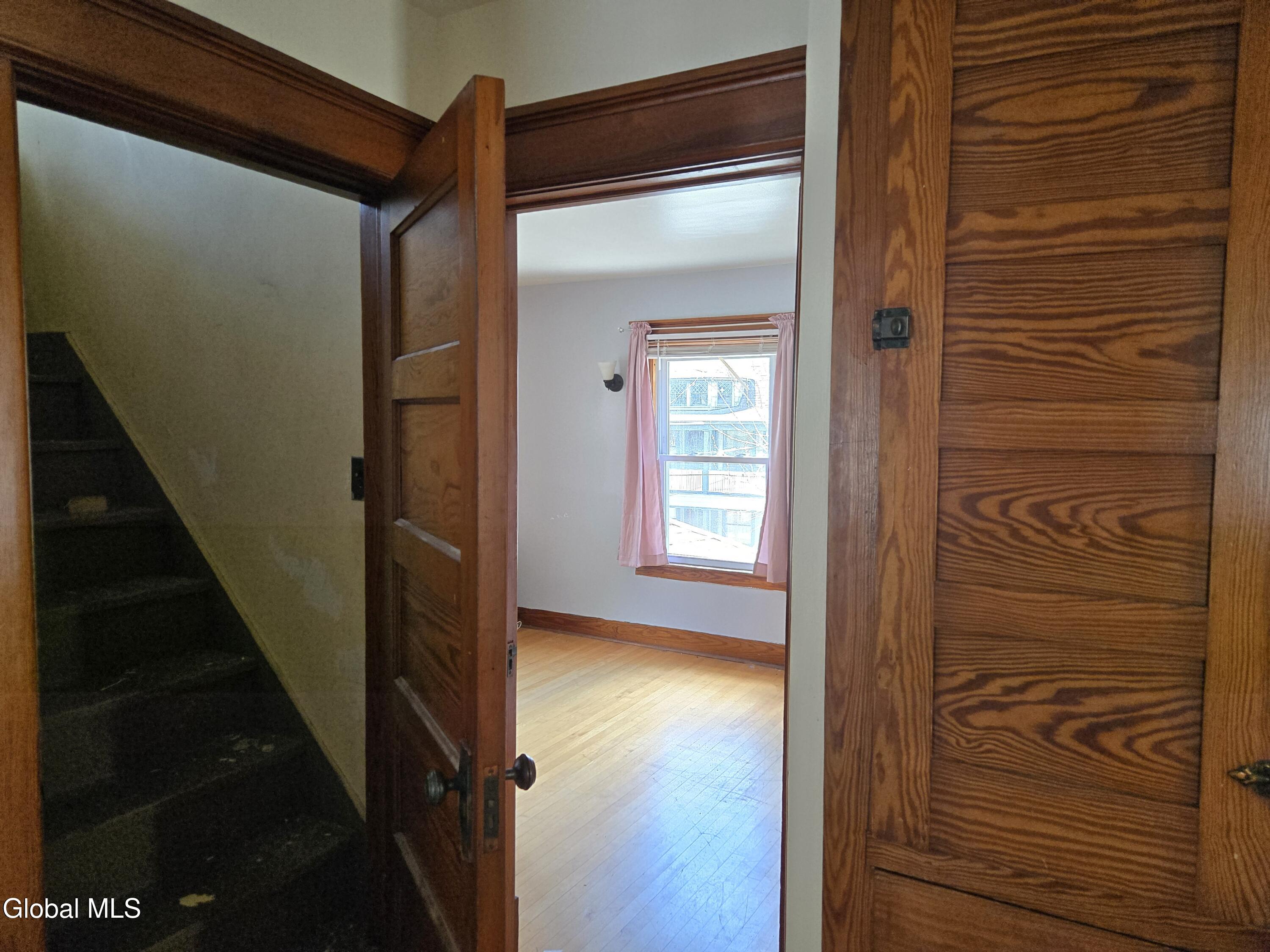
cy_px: 476
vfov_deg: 58.9
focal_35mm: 23
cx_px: 635
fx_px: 844
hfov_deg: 73.9
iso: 160
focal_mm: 5.4
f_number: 1.8
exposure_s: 1/120
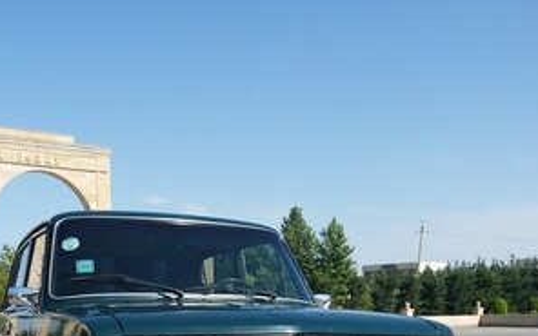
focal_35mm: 48
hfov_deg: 41.8
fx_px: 704
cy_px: 420
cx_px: 234
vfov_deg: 24.0
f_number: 1.9
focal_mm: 3.7
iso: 40
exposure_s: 1/1222
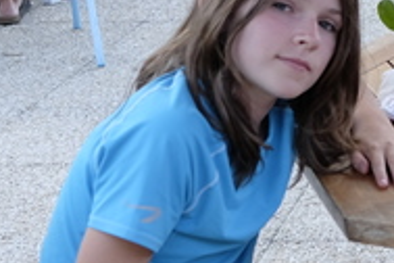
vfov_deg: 9.2
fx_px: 1620
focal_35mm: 148
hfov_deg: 13.2
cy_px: 32
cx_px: 561
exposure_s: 1/70
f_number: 4
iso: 400
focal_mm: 23
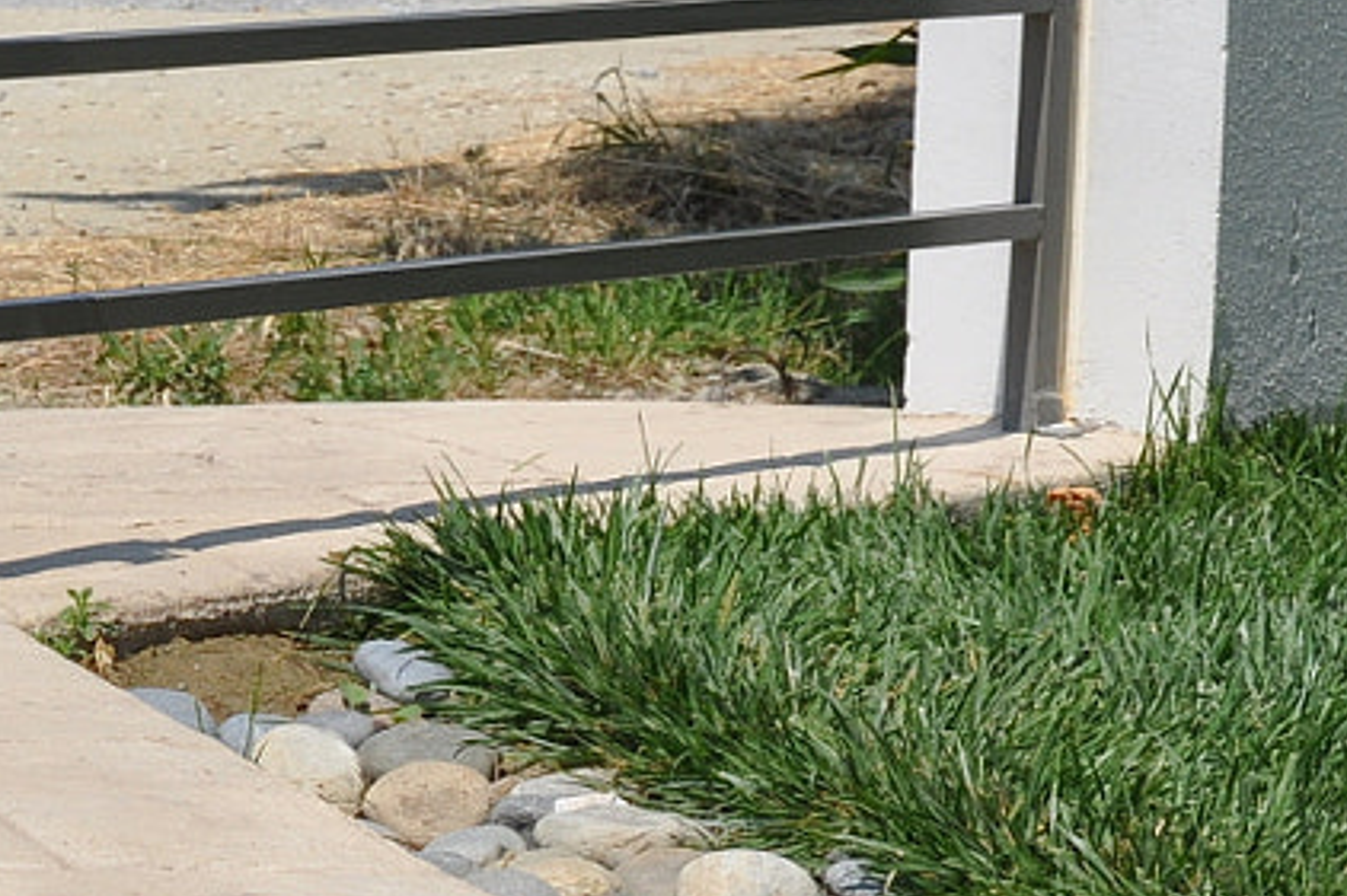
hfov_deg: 9.3
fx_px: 8078
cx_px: -546
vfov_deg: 6.3
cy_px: -116
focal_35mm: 216
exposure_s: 1/400
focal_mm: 38
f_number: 10
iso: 200
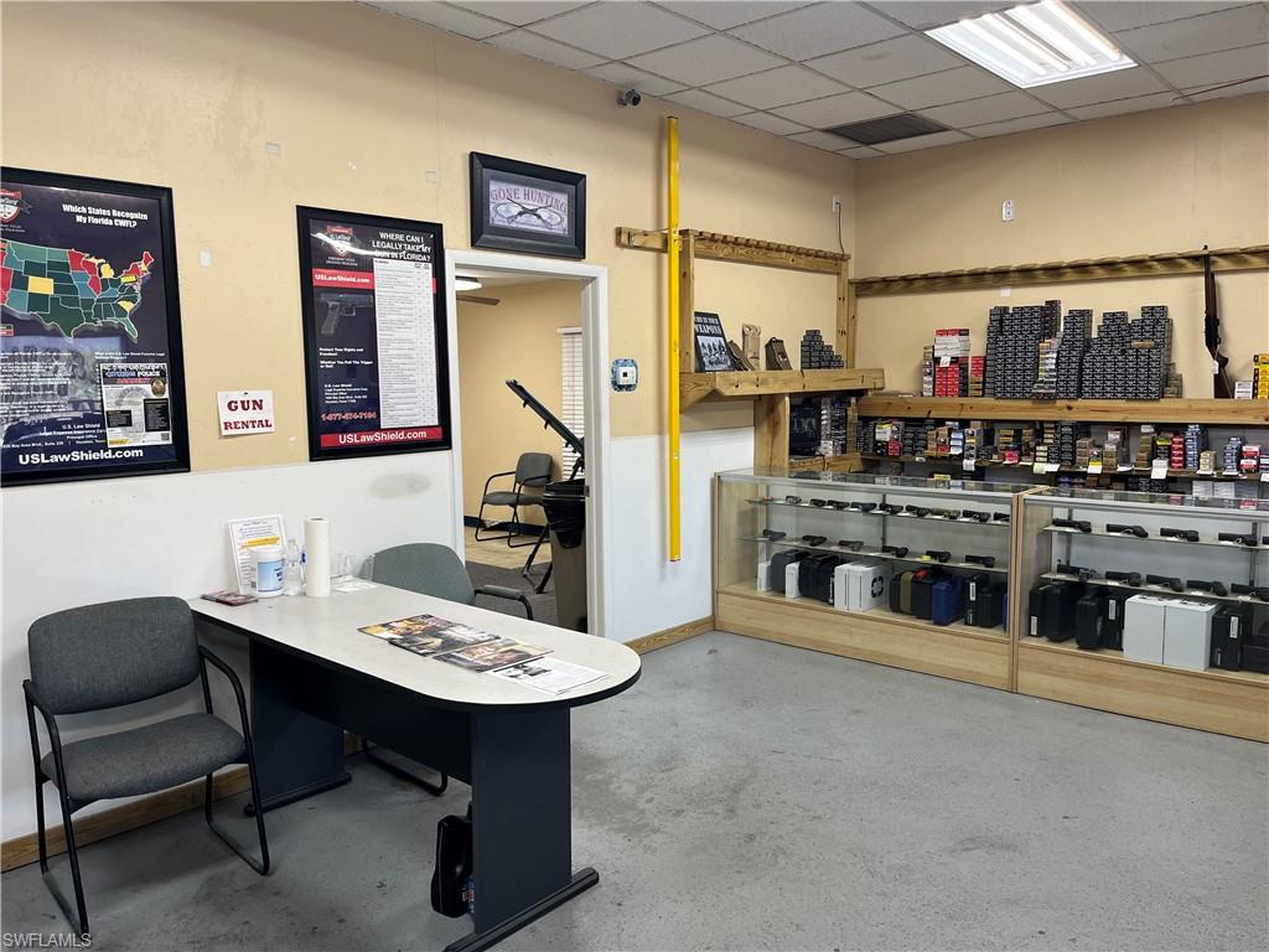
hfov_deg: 67.3
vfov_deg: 53.1
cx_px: 634
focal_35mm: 26
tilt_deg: -4.6
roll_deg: +1.5
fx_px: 953
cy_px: 476
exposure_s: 1/120
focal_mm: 5.1
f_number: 1.6
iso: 100
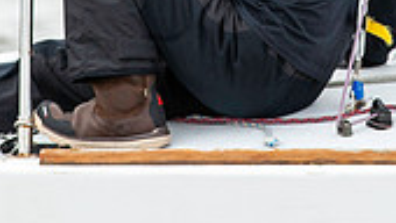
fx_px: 7504
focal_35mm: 714
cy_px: -177
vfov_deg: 1.7
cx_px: 284
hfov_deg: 3.0
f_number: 5.6
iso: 500
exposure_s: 1/1600
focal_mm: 200
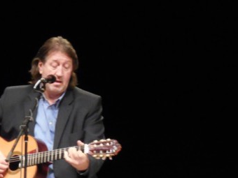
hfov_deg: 5.7
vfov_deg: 4.3
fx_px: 2379
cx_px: 25
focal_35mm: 346
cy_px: 176
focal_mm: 27.2
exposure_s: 1/20
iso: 800
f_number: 4.9
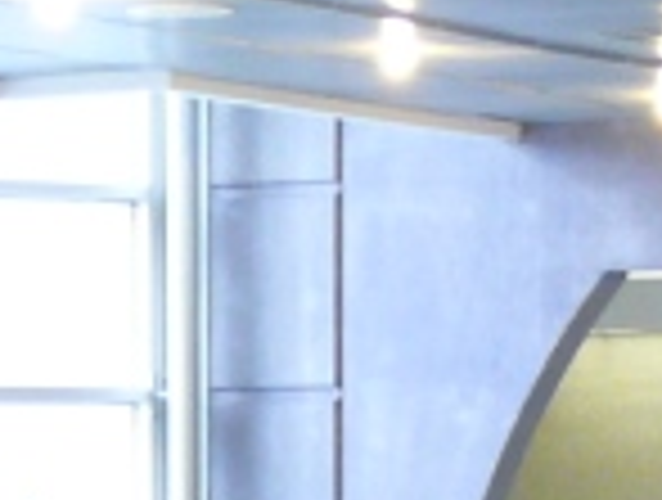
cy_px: 1315
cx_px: -18
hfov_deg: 8.1
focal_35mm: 243
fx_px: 4659
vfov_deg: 5.8
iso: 320
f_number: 2.8
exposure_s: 1/30
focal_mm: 7.4
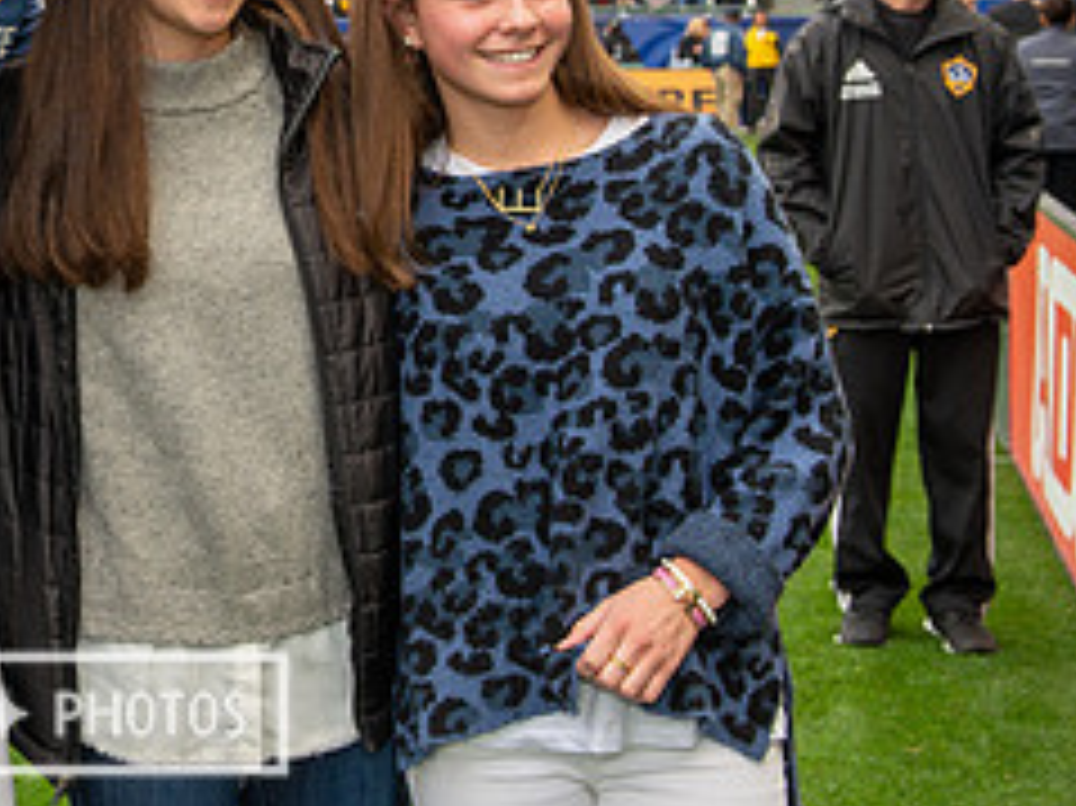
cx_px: -32
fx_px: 2610
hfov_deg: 22.3
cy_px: 38
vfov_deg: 17.2
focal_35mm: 84
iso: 500
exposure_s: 1/160
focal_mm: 36
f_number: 6.3
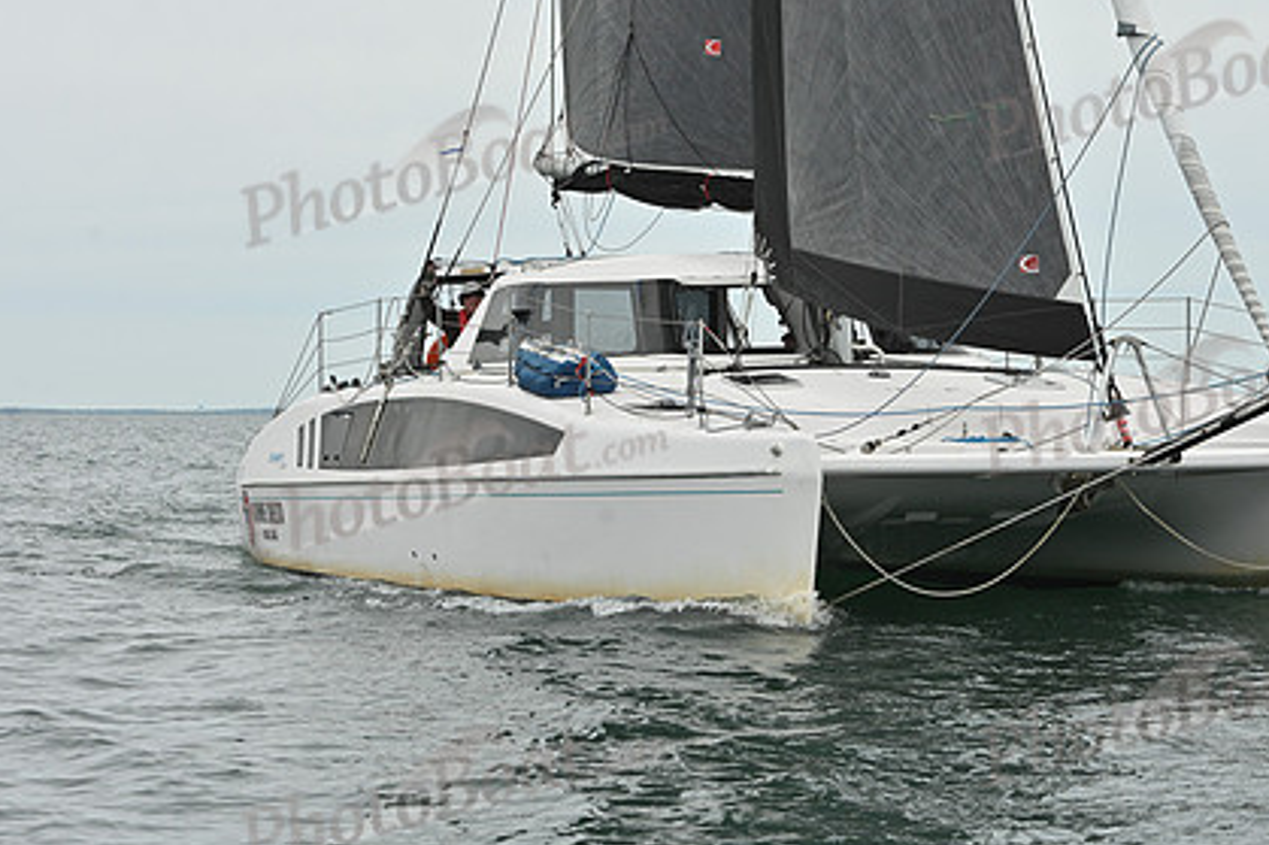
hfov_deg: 21.0
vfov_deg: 14.1
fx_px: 3418
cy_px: 283
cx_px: 827
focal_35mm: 97
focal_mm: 70
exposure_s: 1/1250
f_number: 7.1
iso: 320
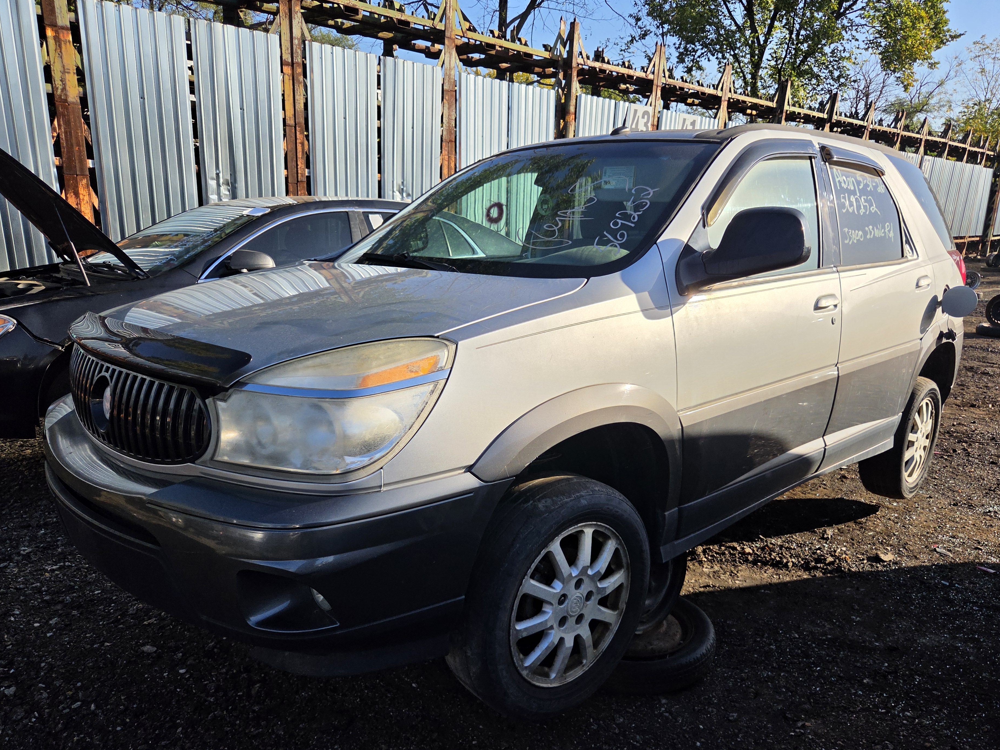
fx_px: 722
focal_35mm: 25
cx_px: 538
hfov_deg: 69.3
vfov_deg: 54.8
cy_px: 400
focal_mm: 5.4
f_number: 1.8
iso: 80
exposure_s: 1/7324
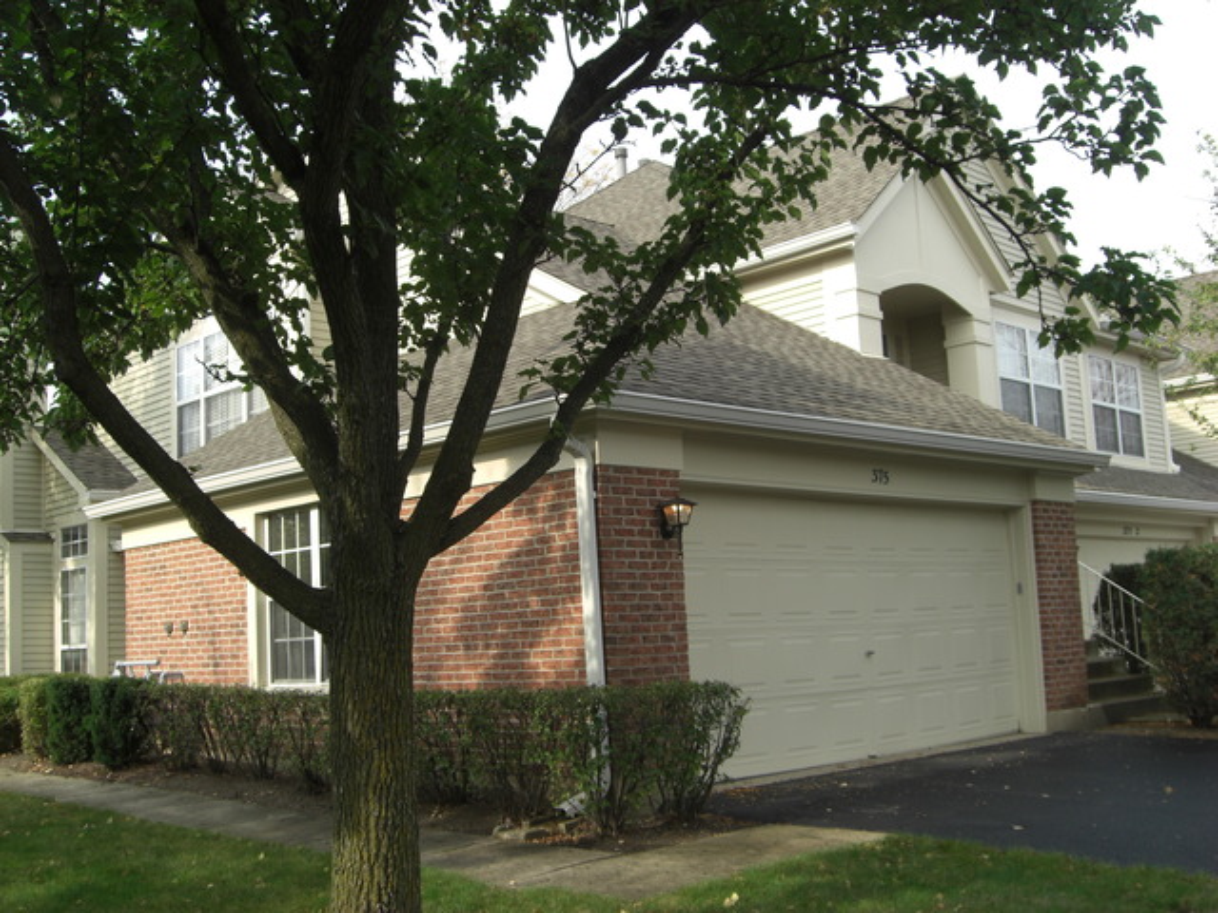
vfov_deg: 37.7
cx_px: 609
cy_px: 456
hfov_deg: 49.0
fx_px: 1337
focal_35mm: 38
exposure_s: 1/250
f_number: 4
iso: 80
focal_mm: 7.9
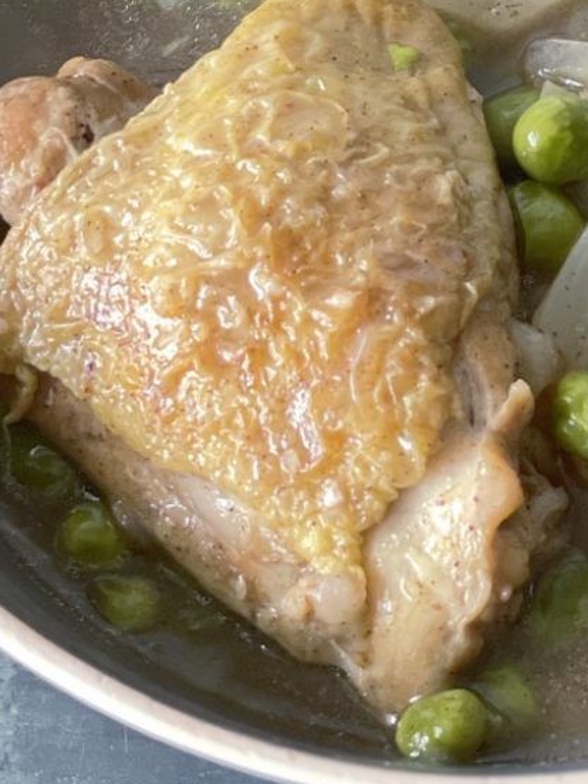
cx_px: 693
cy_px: 170
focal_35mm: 147
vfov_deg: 13.4
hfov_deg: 10.0
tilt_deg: -64.2
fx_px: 3329
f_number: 2
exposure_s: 1/76
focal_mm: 6
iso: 250
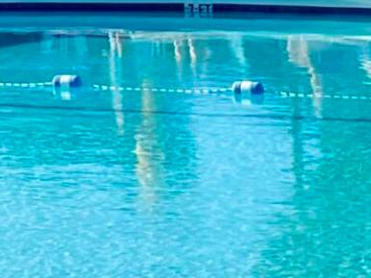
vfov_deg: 7.1
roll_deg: +1.3
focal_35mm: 204
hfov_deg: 8.9
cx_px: -487
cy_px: -233
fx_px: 2186
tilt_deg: +3.1
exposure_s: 1/3509
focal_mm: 4.2
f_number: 1.6
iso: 32
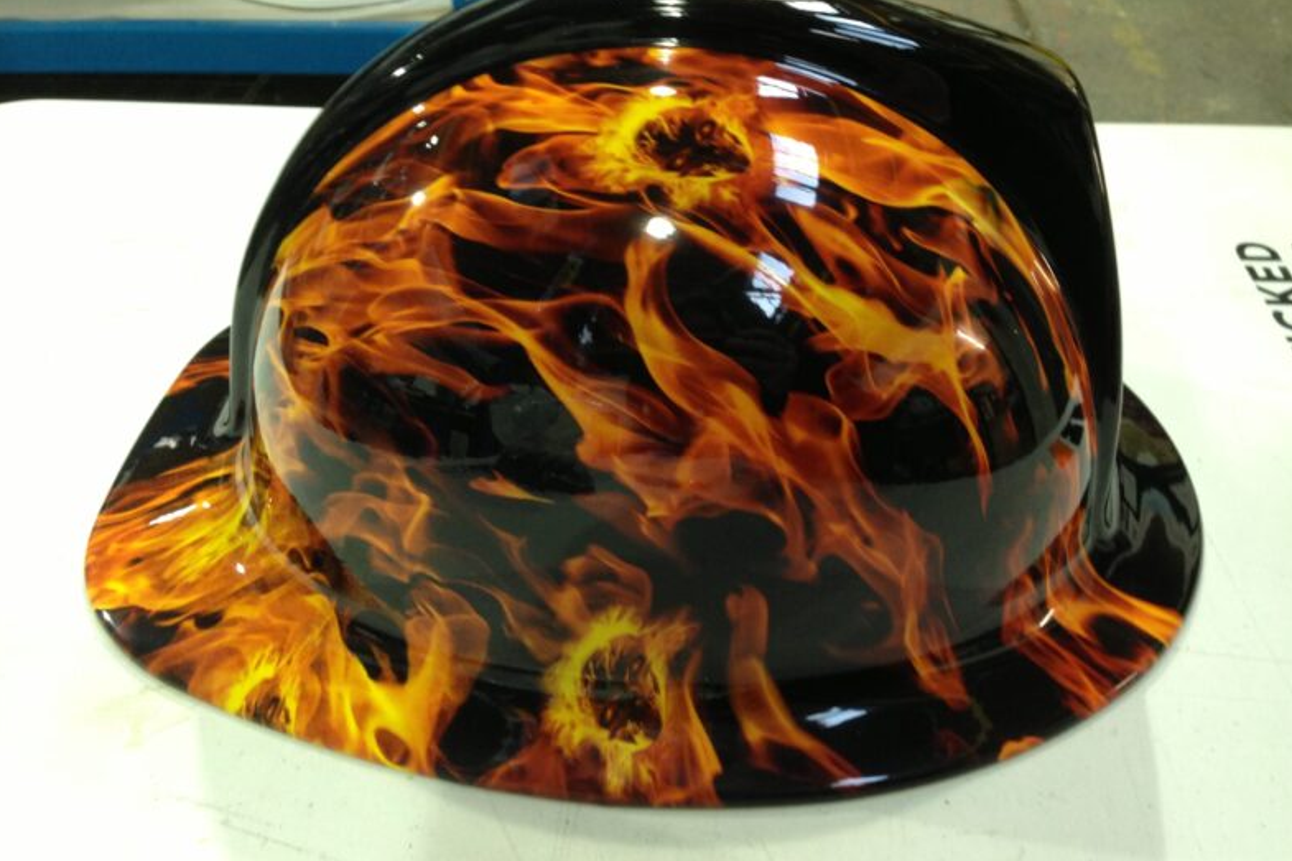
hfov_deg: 54.4
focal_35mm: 35
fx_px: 1256
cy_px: 410
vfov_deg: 37.8
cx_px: 650
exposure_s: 1/20
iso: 160
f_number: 2.4
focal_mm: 4.13
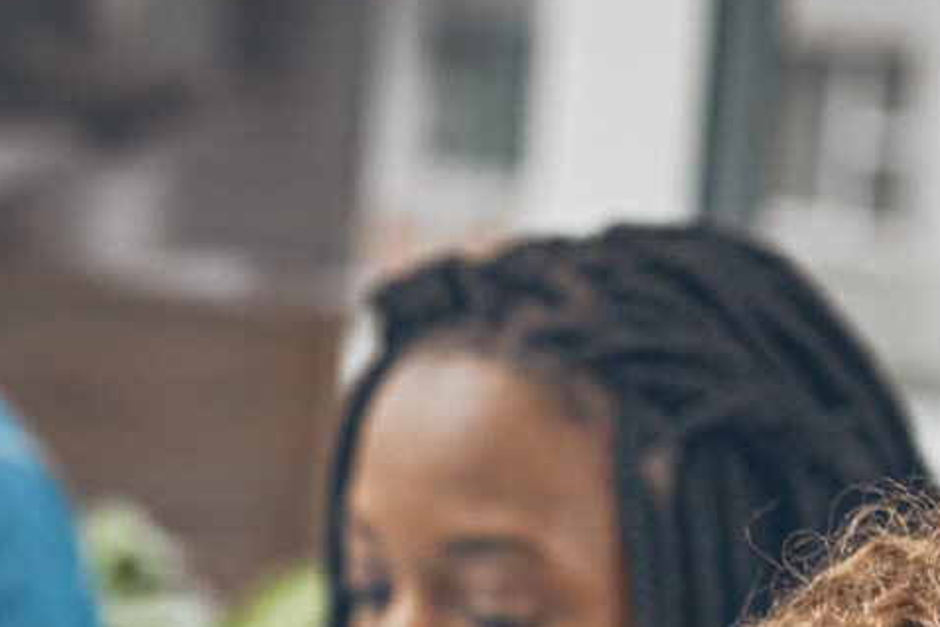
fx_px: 4909
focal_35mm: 188
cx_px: -260
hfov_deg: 10.7
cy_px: 1438
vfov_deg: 6.9
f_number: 2.2
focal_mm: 35
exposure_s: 1/200
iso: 250
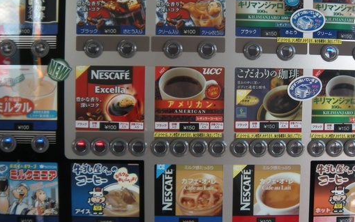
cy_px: 97
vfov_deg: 25.3
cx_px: 220
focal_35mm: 51
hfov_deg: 39.3
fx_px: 493
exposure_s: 1/56.3
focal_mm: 5.9
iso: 64
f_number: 3.8
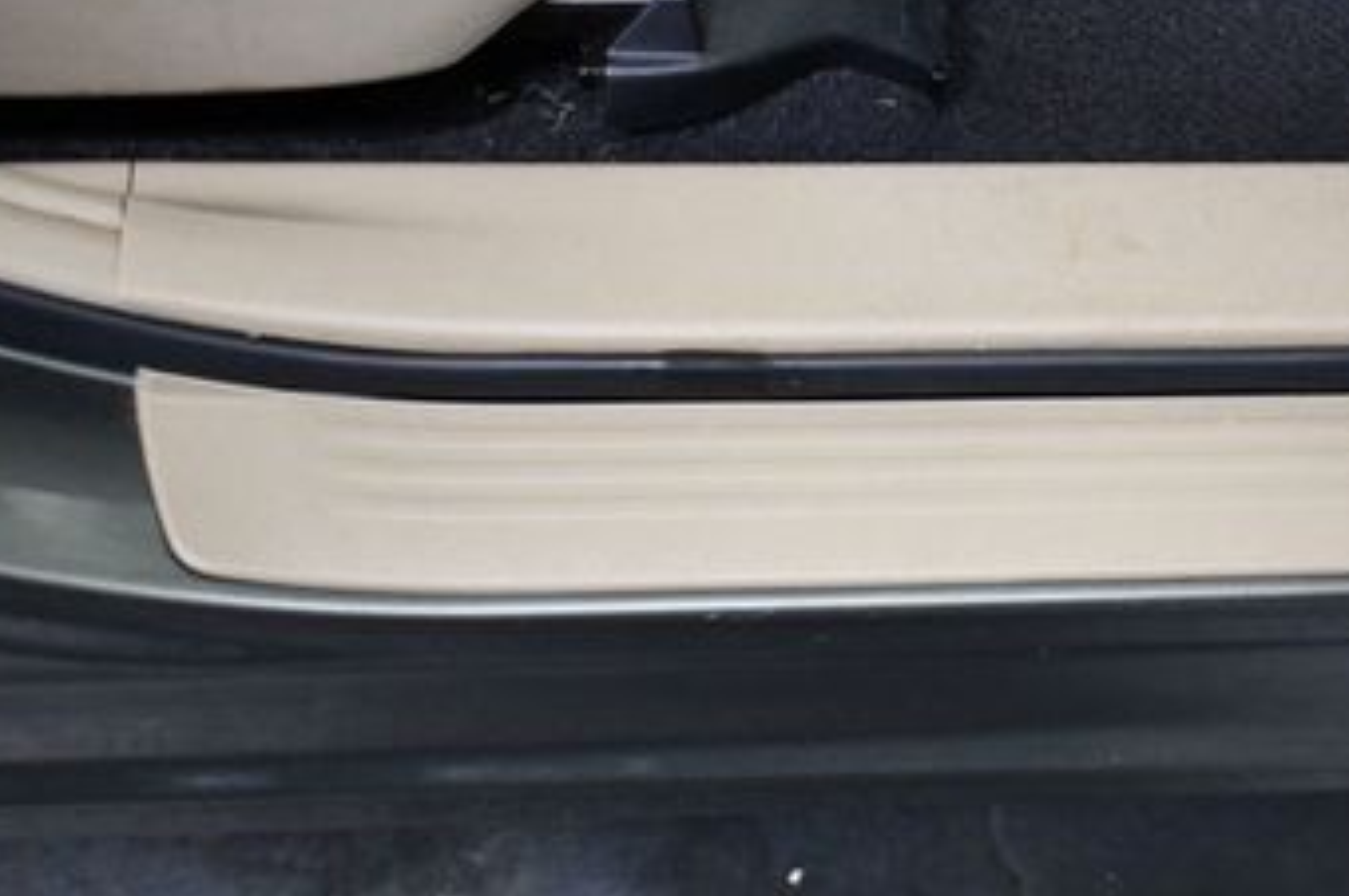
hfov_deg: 25.2
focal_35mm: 79
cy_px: 222
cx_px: 1091
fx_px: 2957
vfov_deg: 17.1
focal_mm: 28
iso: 3200
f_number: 4.2
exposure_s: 1/80
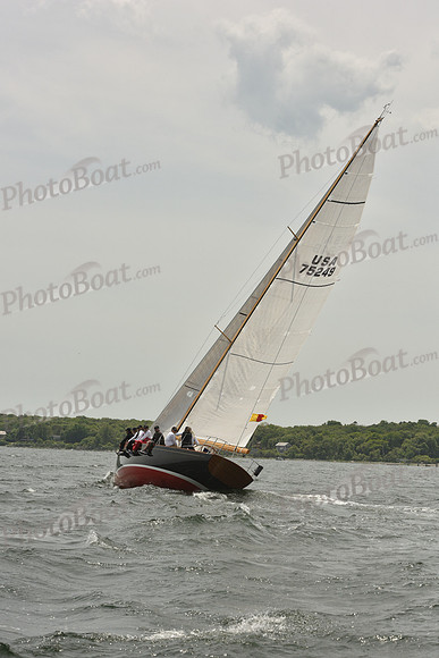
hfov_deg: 19.5
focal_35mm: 70
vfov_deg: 28.8
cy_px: 329
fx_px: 1280
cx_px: 220
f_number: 10
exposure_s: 1/1600
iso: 400
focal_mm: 70
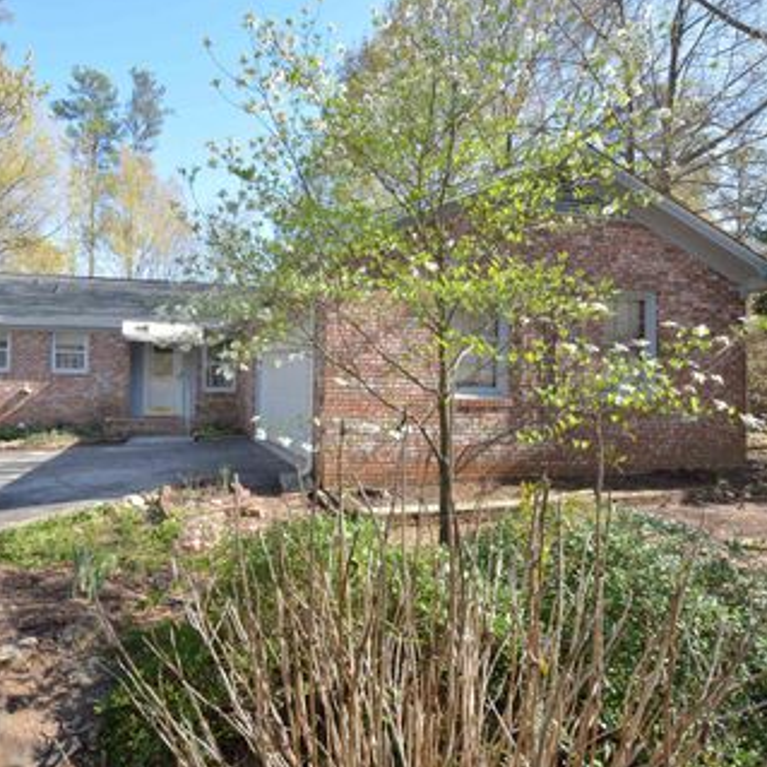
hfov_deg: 73.1
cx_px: 272
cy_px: 384
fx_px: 501
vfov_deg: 74.8
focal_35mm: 20
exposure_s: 1/200
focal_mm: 10
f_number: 8
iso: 400
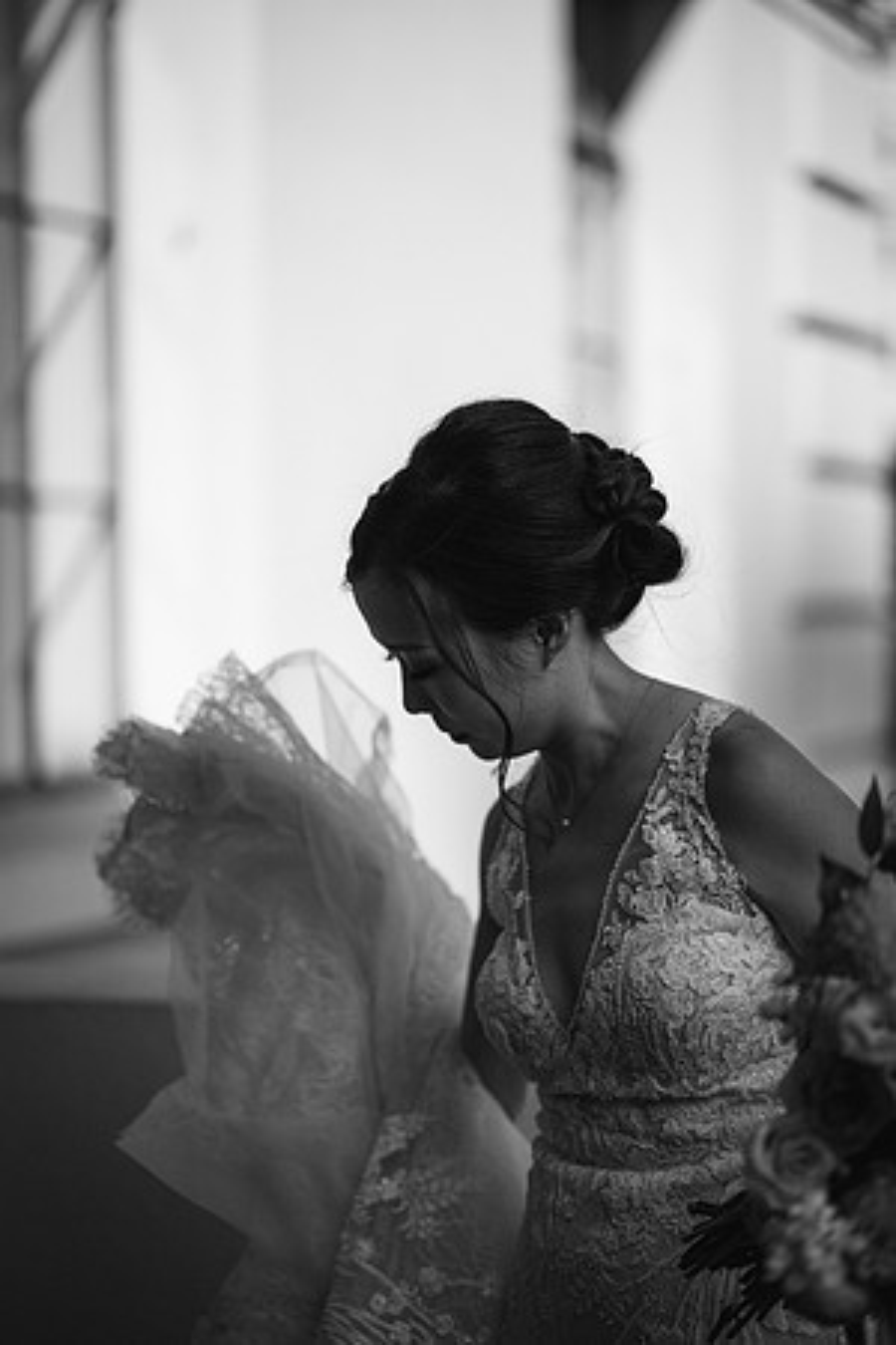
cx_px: 448
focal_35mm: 85
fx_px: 3173
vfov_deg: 23.9
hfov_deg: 16.1
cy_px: 672
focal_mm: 85
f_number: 1.8
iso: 100
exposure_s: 1/26000
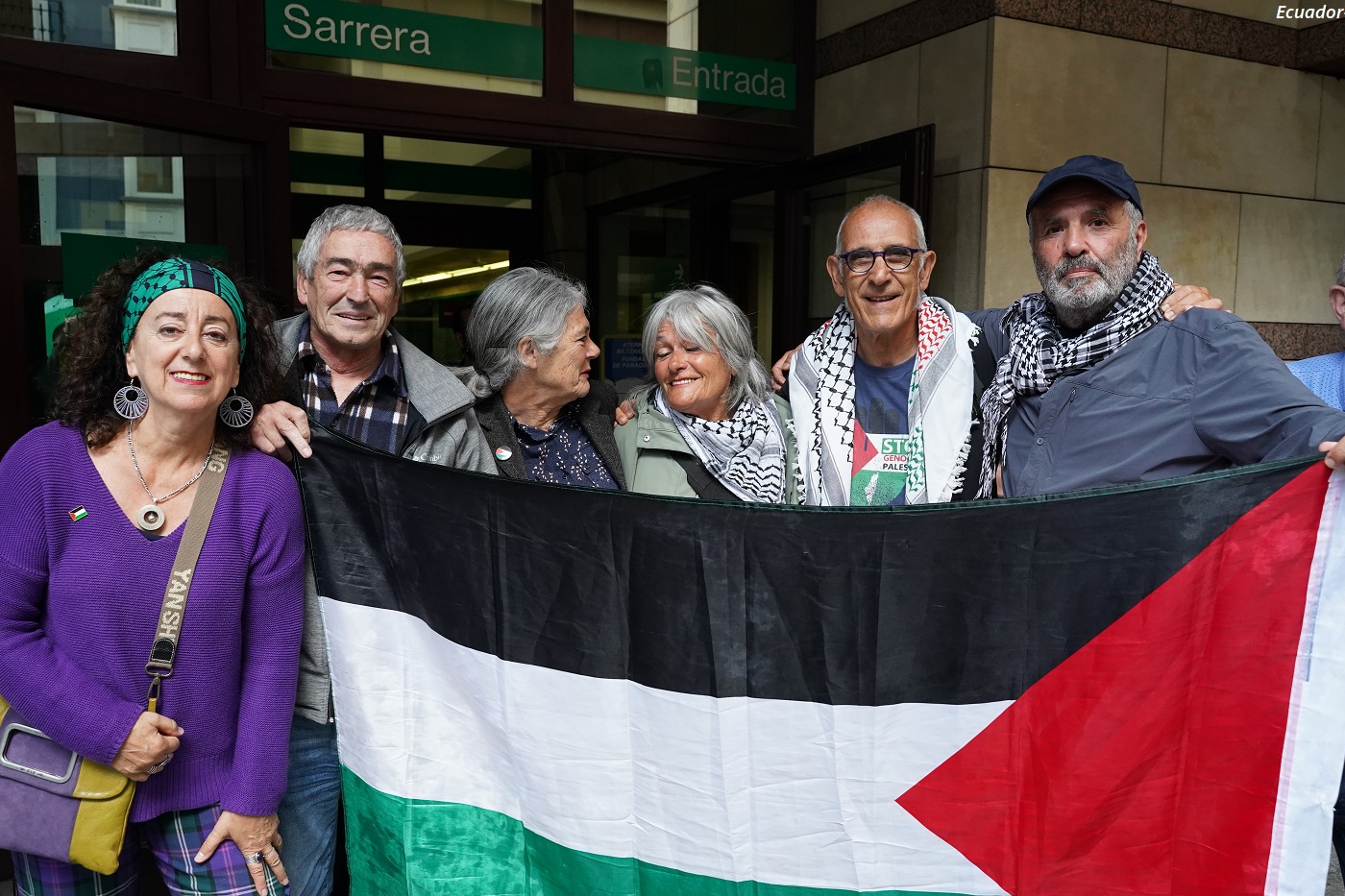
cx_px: 684
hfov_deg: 61.9
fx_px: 1121
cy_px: 479
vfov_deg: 43.6
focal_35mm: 30
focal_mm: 28
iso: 3200
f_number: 6.3
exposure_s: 1/400
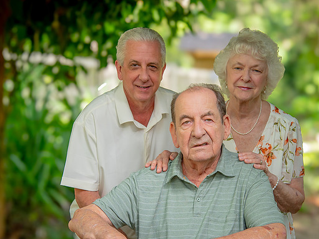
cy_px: 155
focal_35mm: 80
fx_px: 737
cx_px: 180
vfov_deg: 18.4
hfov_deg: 24.4
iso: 800
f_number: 4
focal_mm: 55
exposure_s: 1/320
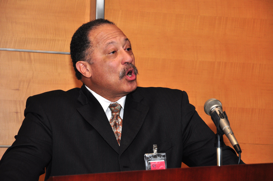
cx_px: 136
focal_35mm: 128
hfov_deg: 16.1
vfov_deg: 10.7
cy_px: 90
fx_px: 966
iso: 640
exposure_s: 1/200
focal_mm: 85
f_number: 5.6
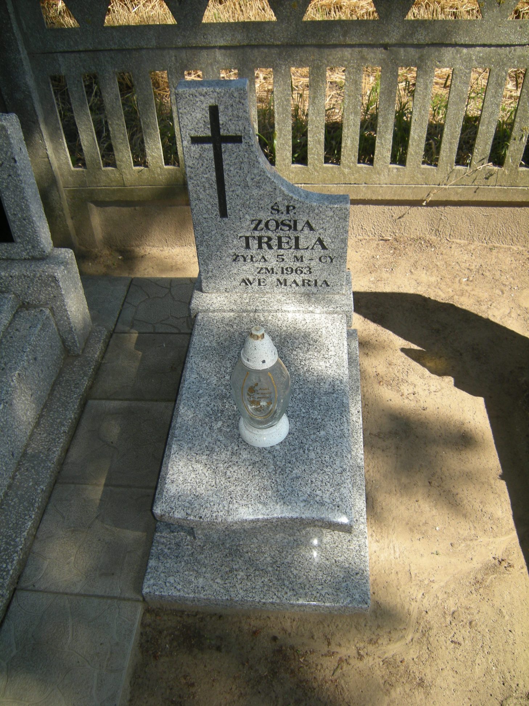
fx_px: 571
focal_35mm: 28
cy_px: 353
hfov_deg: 49.7
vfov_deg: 63.4
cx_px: 264
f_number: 5.6
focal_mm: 4.7
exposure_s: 1/132
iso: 64
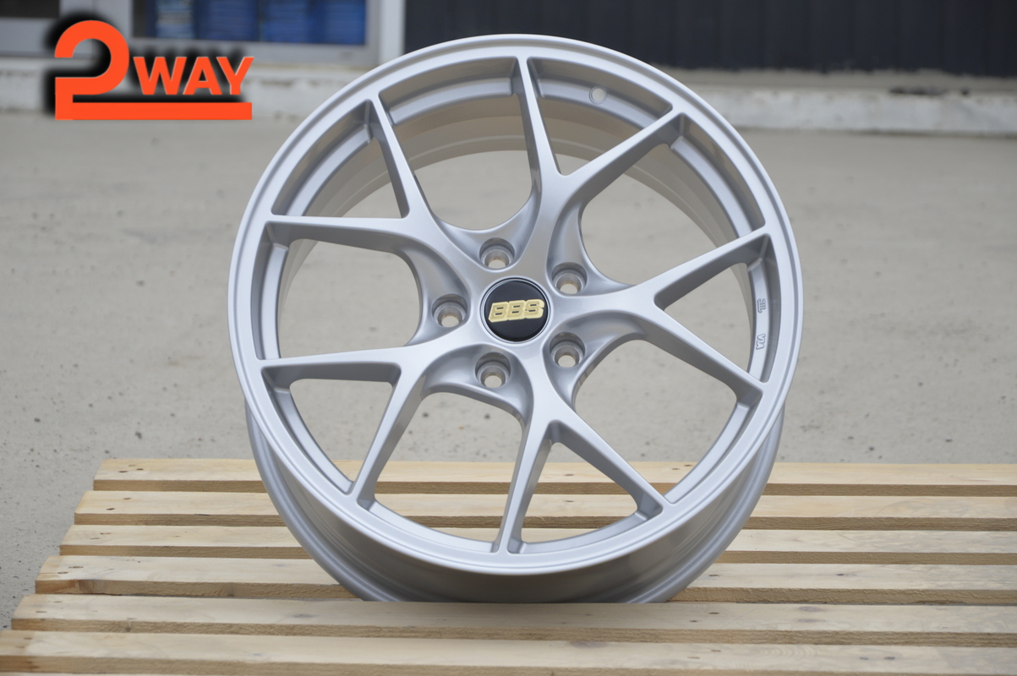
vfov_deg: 10.1
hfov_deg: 15.2
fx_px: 3811
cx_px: 508
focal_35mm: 135
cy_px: 338
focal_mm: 90
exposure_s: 1/125
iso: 110
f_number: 5.6
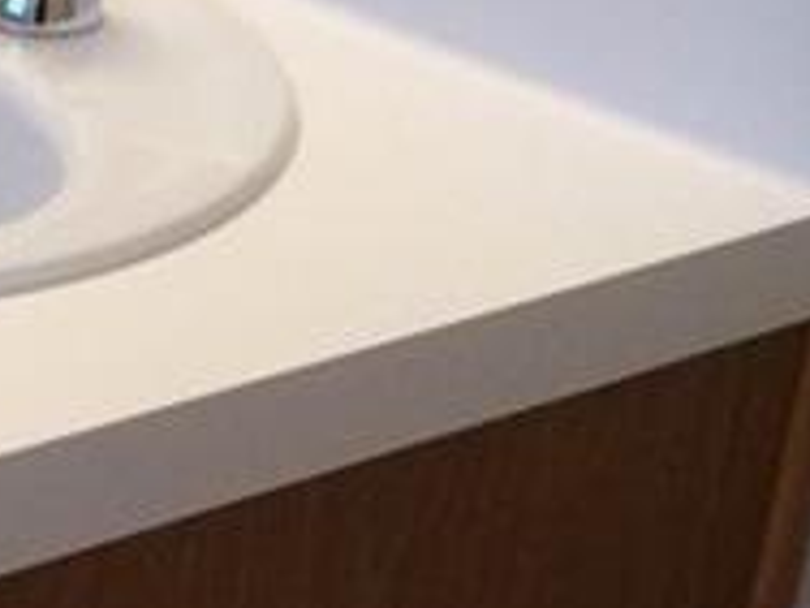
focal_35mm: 174
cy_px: 526
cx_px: -689
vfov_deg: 8.5
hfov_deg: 10.6
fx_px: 4072
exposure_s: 1/24
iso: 80
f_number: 2.4
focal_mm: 3.3
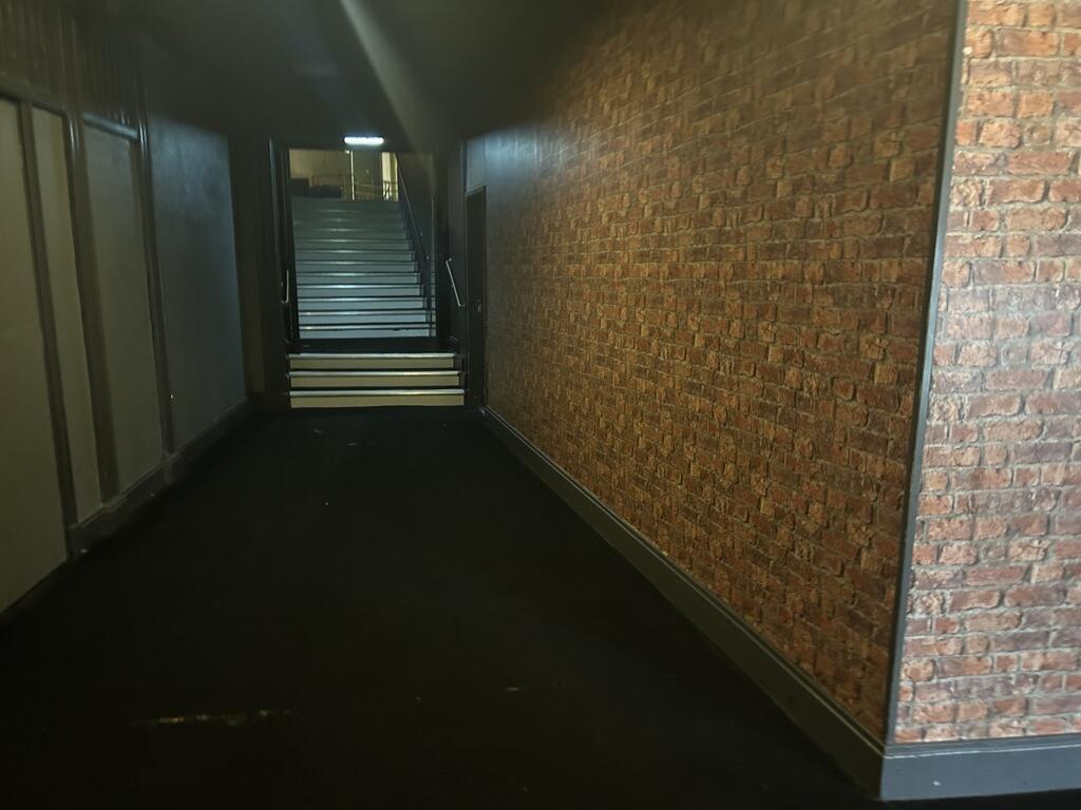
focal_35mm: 26
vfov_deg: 53.1
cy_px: 405
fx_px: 812
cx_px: 540
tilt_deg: -12.8
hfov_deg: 67.3
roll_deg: -0.5
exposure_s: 1/25
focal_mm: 5.7
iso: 800
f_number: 1.5
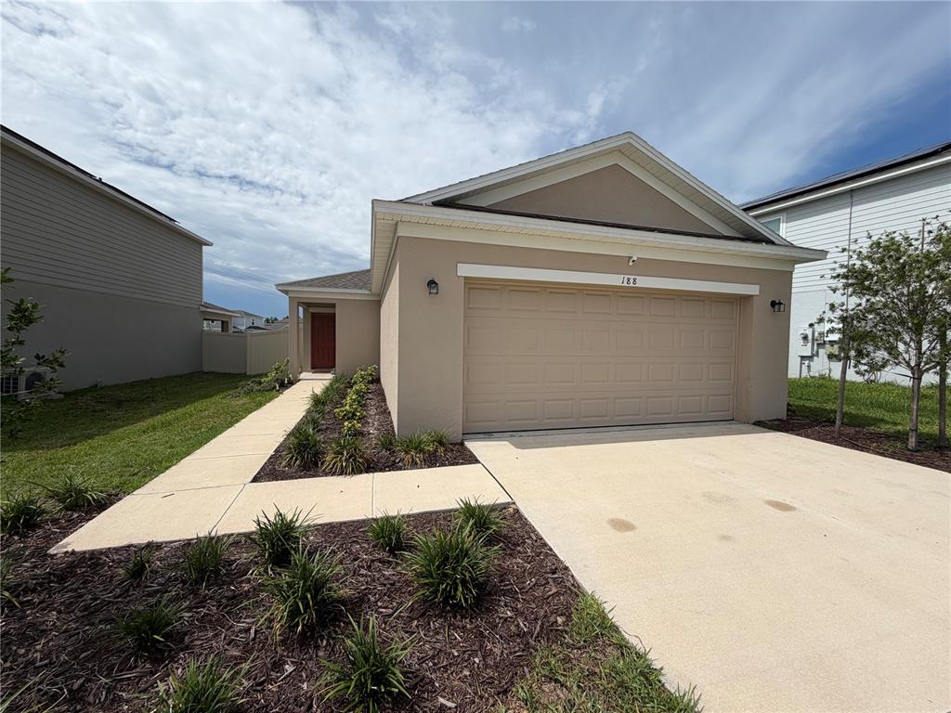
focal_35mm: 14
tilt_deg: -2.1
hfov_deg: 102.1
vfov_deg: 85.7
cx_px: 476
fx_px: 385
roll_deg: -0.6
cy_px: 356
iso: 20
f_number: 2.2
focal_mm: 2.22
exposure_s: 1/1848
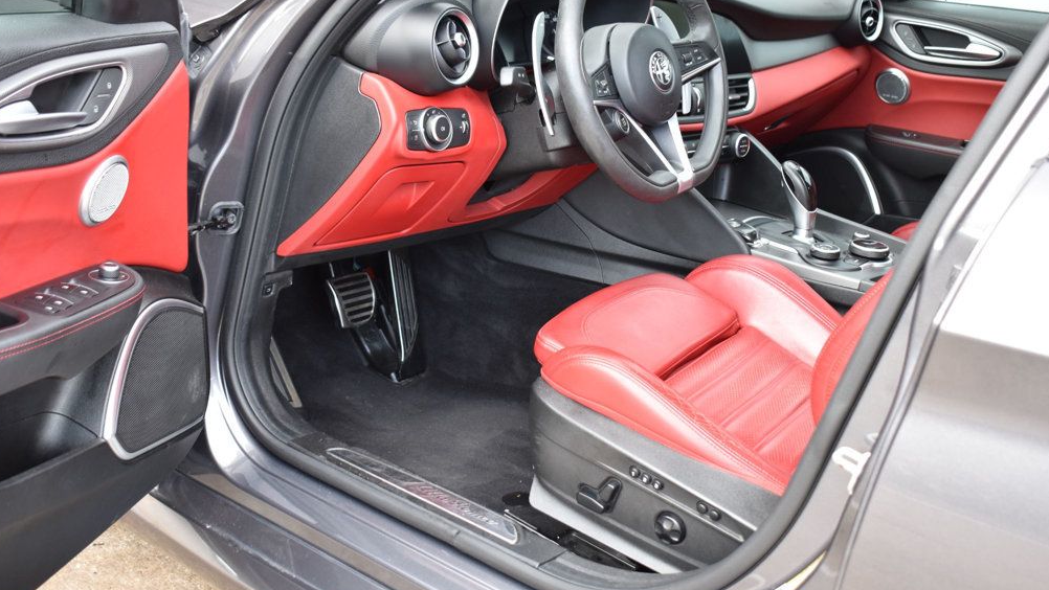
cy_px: 286
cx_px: 520
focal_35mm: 47
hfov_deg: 44.1
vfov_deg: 25.7
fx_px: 1295
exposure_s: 1/80
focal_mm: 29
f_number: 4.5
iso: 400
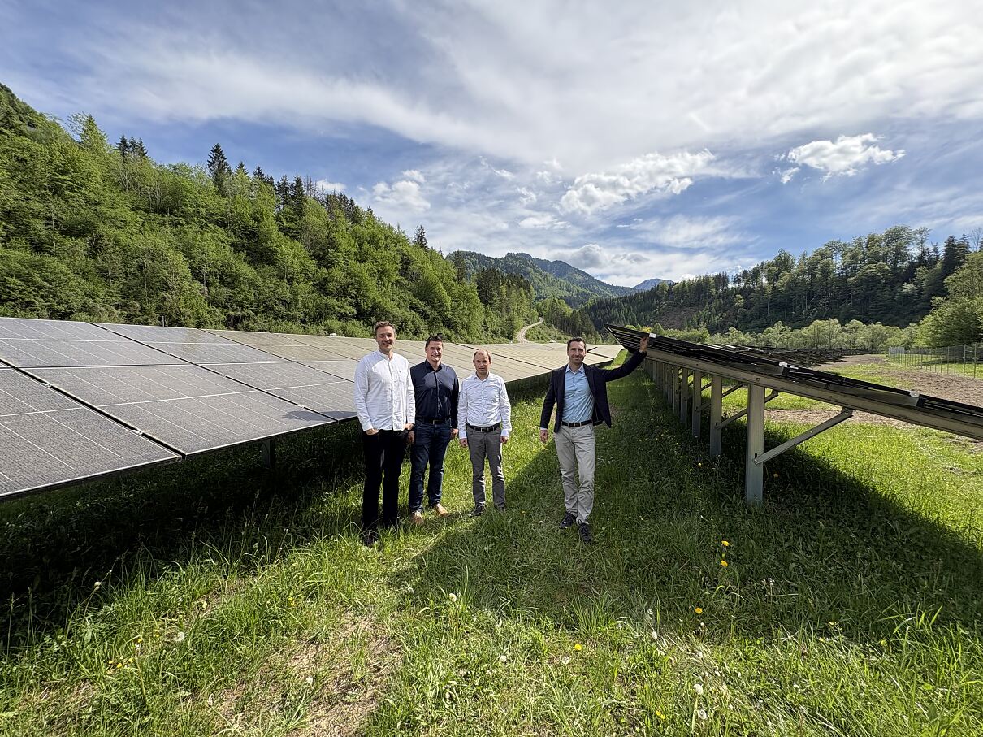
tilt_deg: -2.7
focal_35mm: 14
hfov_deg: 102.1
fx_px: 397
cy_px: 368
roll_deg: +0.7
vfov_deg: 85.7
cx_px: 492
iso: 50
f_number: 2.2
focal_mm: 2.22
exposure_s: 1/1370
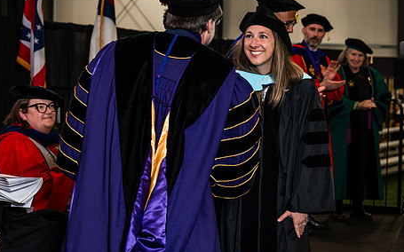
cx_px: 195
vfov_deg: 14.3
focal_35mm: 91
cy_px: 116
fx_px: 1002
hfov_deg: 22.8
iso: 1250
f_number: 5
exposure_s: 1/200
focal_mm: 70
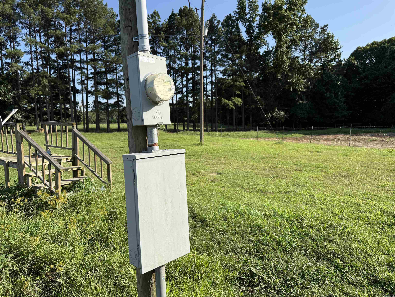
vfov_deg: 56.8
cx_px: 198
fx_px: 274
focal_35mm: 24
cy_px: 148
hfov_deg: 71.6
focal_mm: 6.76
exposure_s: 1/2525
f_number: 1.78
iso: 80
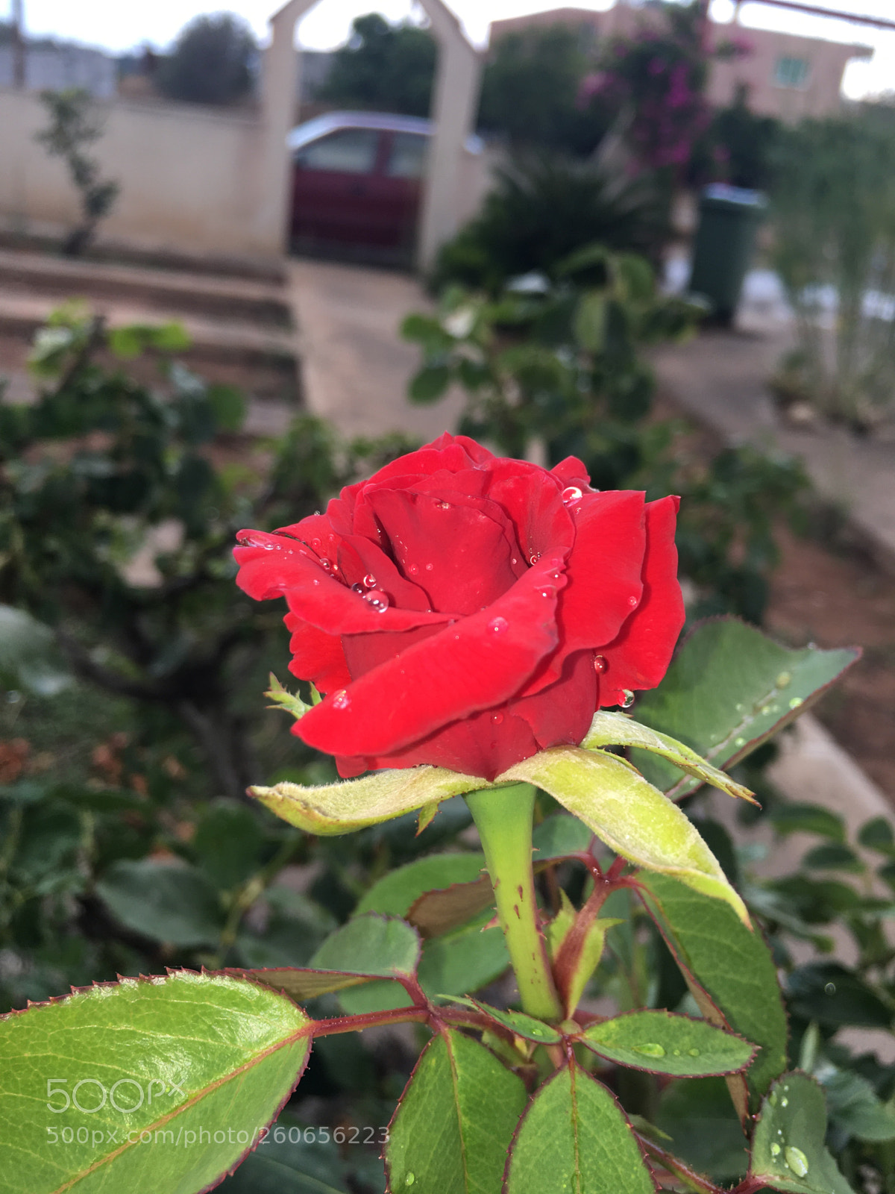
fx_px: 1000
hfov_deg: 48.2
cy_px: 597
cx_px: 448
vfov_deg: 61.7
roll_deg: -8.4
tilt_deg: -23.9
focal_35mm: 29
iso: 25
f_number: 2.2
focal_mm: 4.15
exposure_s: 1/112
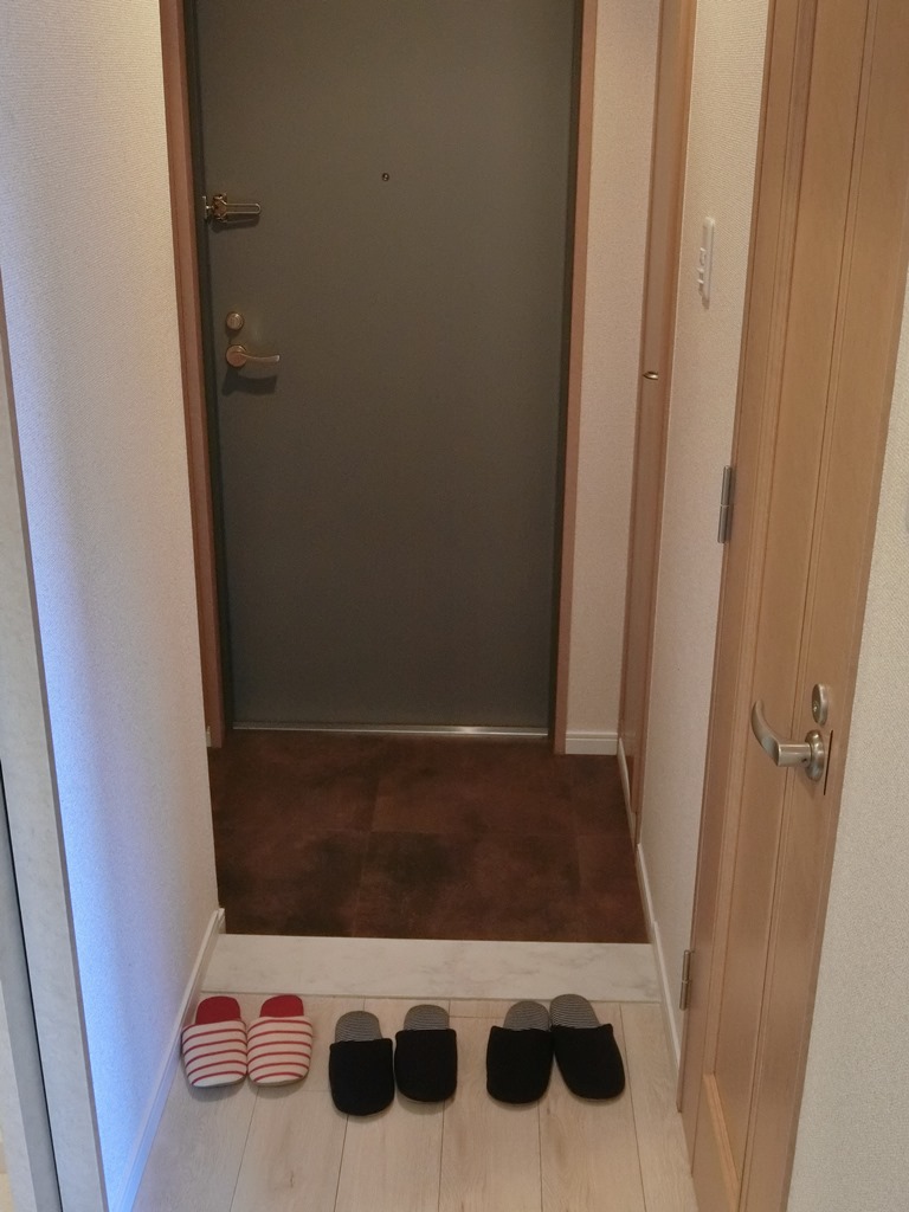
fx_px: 1330
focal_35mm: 38
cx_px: 454
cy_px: 606
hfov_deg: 37.7
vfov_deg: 49.0
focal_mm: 8.1
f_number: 3.7
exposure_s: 1/40
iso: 800
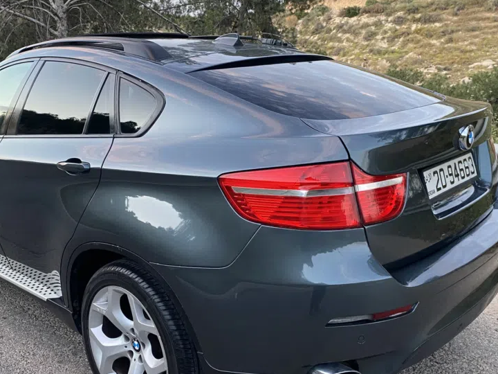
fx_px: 532
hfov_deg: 49.7
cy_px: 165
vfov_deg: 38.6
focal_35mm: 37
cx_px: 191
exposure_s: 1/60
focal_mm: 4.25
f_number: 1.8
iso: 250
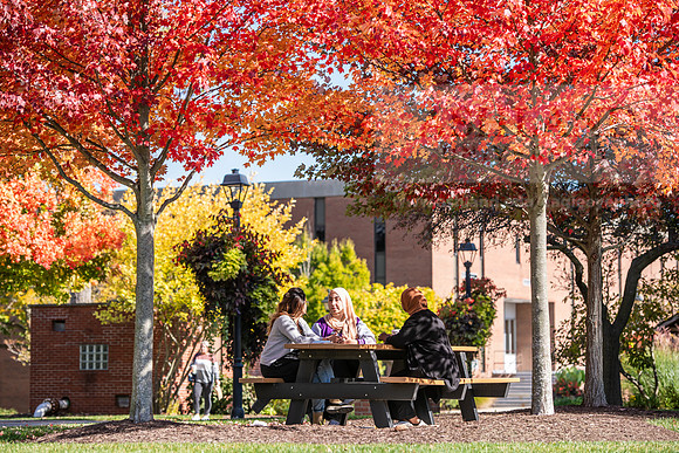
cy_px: 226
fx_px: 1981
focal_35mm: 105
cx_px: 340
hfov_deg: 19.5
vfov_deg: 13.0
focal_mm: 105
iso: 160
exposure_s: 1/500
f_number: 4
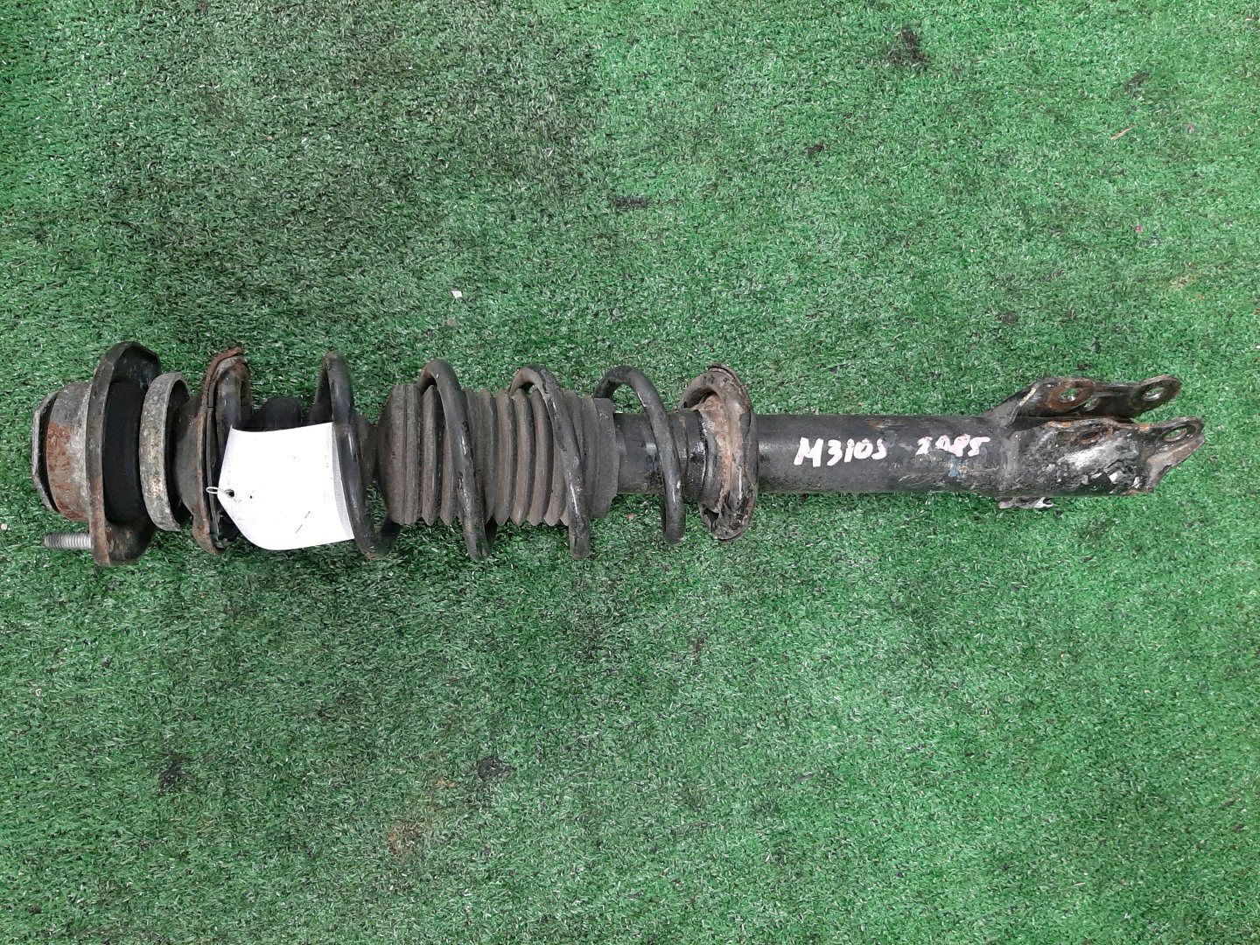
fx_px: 946
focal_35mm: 26
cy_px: 472
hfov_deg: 67.3
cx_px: 630
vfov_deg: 53.1
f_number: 1.7
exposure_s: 1/50
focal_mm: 3.93
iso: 216
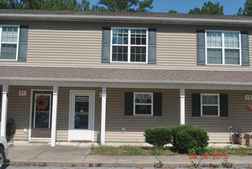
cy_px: 84
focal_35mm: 36
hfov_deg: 53.1
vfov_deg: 37.0
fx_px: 252
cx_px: 126
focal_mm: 24
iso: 100
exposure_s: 1/320
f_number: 9
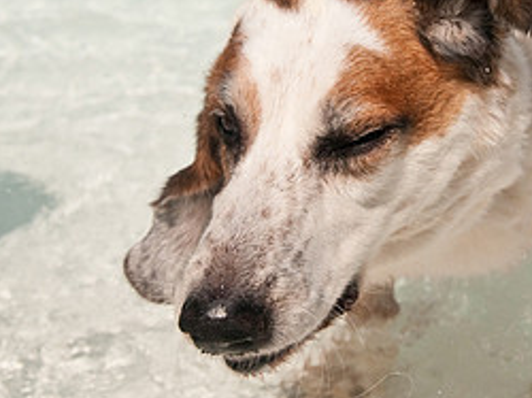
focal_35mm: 87
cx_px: 355
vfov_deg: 16.9
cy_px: 112
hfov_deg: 22.4
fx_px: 1336
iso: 400
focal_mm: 26
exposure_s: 1/8000
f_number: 4
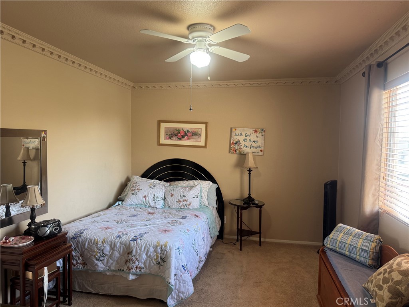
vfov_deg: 56.8
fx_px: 284
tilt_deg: -1.9
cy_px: 154
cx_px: 204
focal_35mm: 24
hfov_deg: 71.6
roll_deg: -1.2
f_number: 1.78
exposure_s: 1/60
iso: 125
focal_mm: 6.76
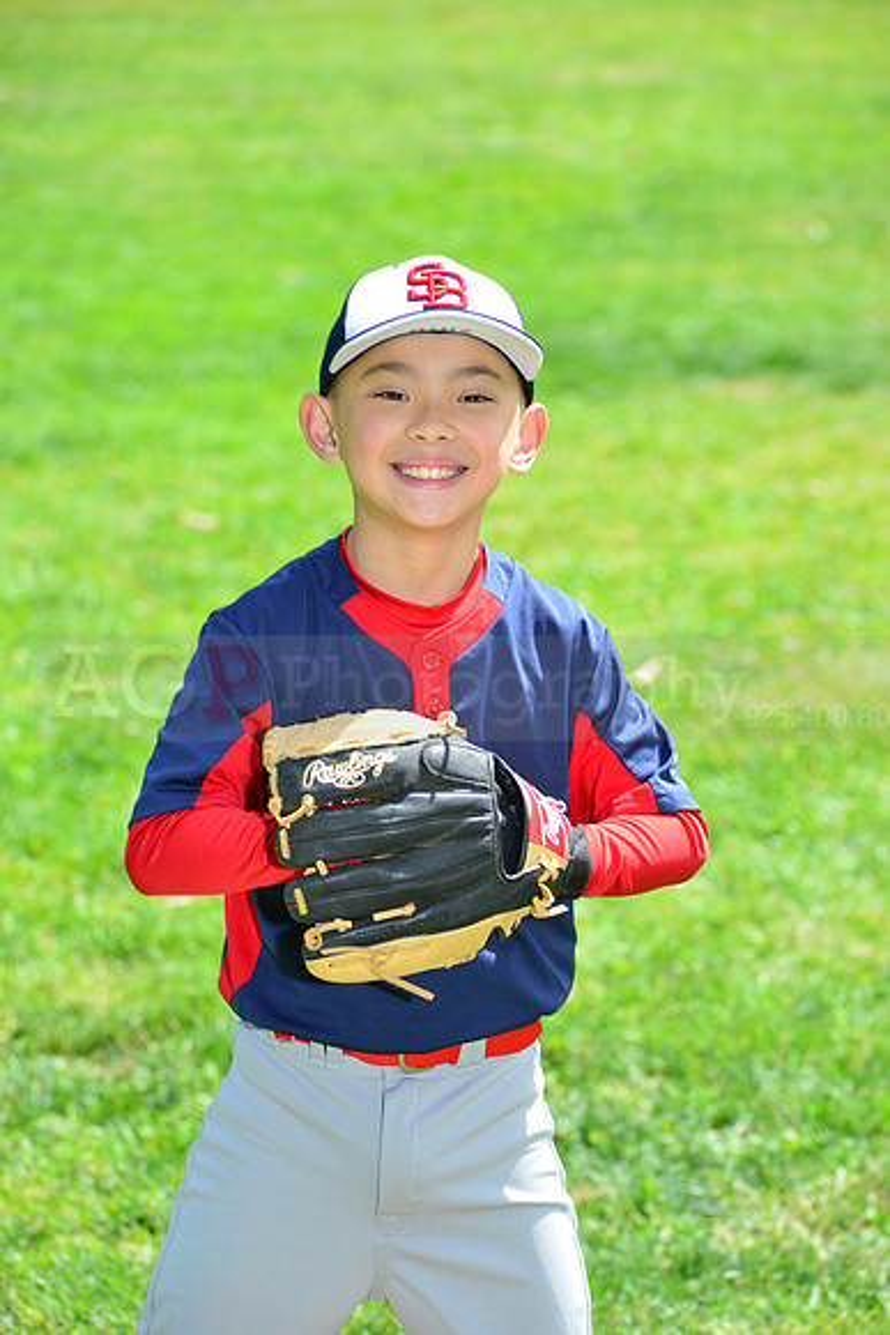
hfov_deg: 9.5
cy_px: 668
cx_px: 445
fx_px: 5373
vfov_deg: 14.2
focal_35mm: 145
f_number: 8
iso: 200
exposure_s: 1/200
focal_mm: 145
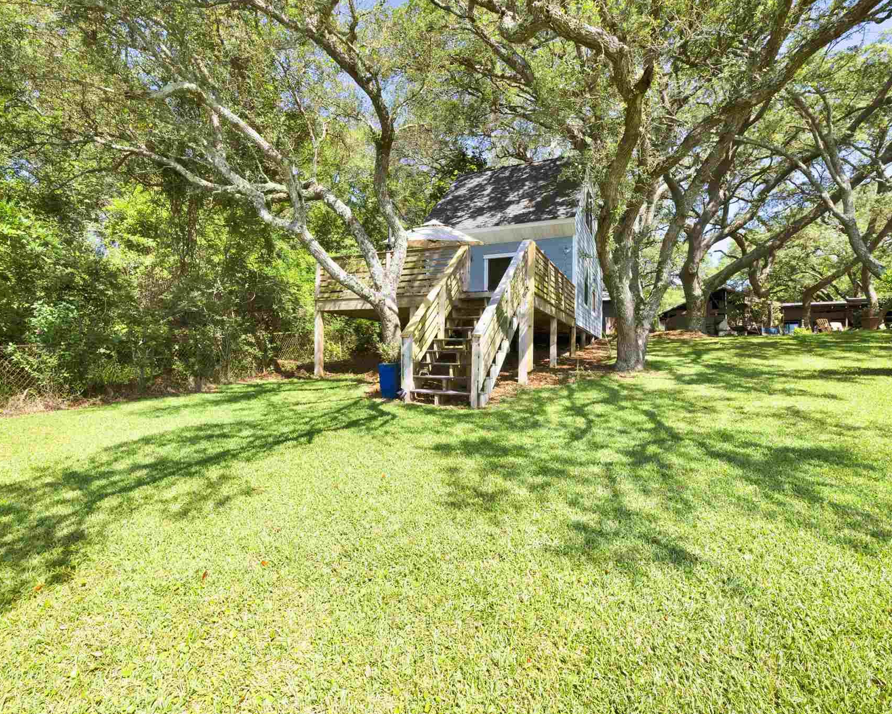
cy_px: 356
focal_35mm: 17
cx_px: 441
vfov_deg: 77.0
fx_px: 449
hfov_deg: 89.6
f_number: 11
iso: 400
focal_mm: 15
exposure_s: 1/250
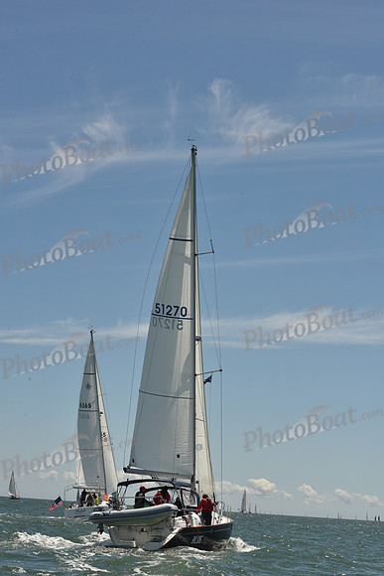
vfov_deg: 28.8
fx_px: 1119
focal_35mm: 70
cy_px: 288
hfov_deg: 19.5
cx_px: 192
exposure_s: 1/800
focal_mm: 70
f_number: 14
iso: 320
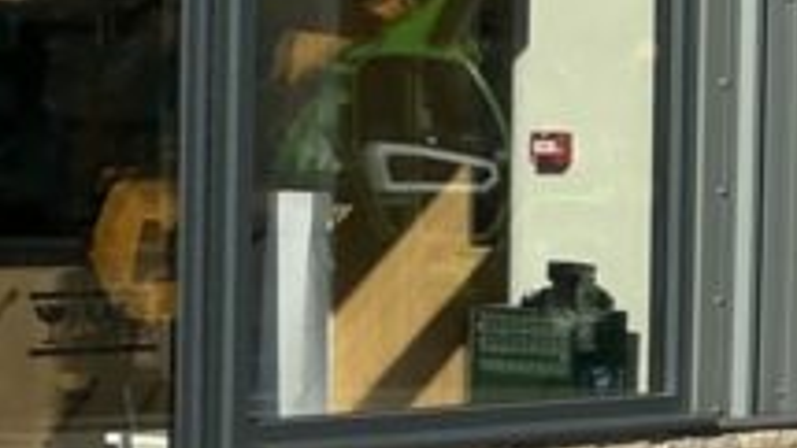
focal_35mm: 145
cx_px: 1746
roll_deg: -2.6
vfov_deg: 8.4
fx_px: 3065
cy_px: 222
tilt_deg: +0.1
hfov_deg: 12.5
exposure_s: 1/2320
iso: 25
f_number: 1.8
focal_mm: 3
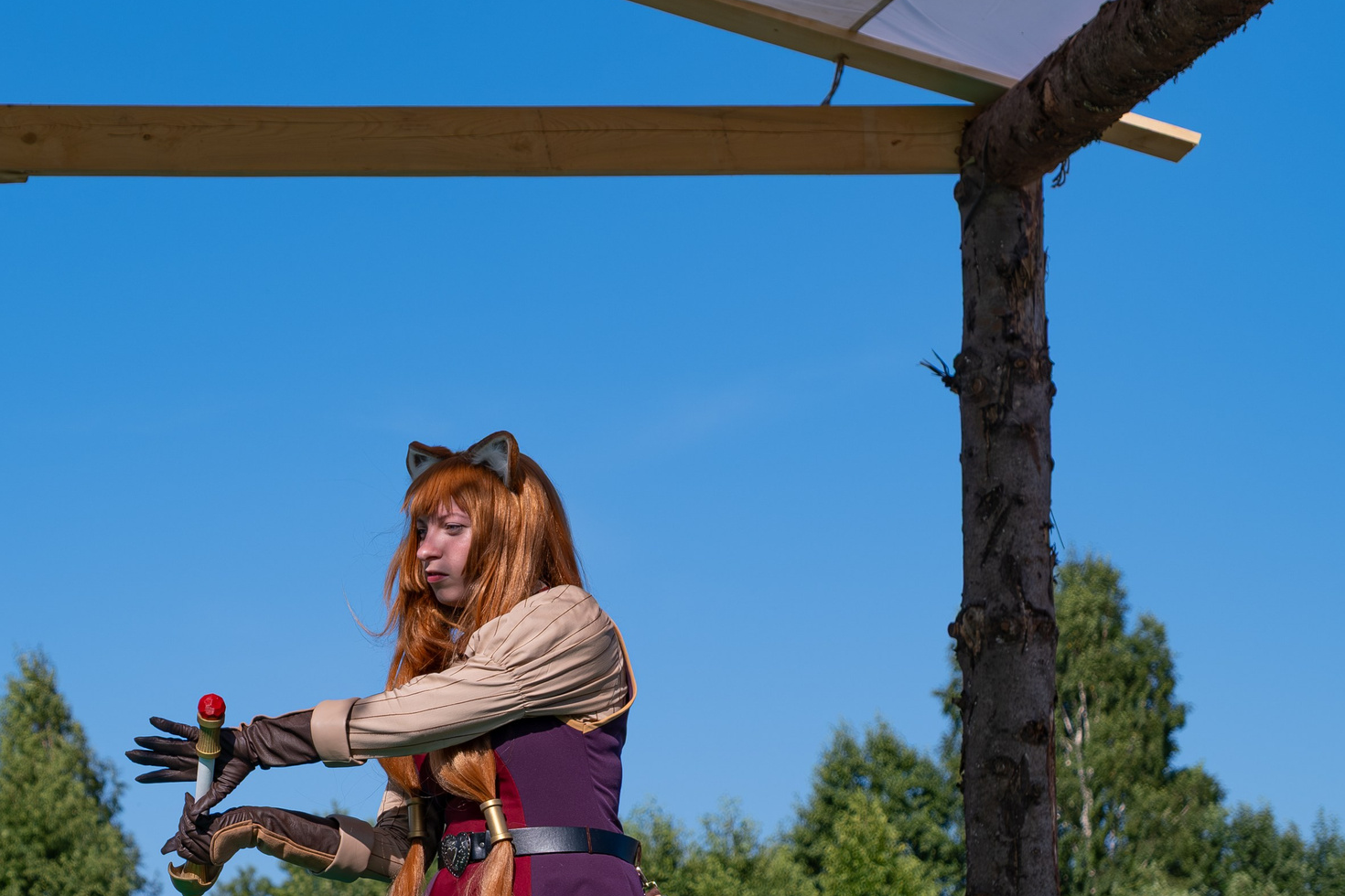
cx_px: 403
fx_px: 5043
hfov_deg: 15.1
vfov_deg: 10.1
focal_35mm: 135
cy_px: 730
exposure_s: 1/1600
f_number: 4
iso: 160
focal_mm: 44.1
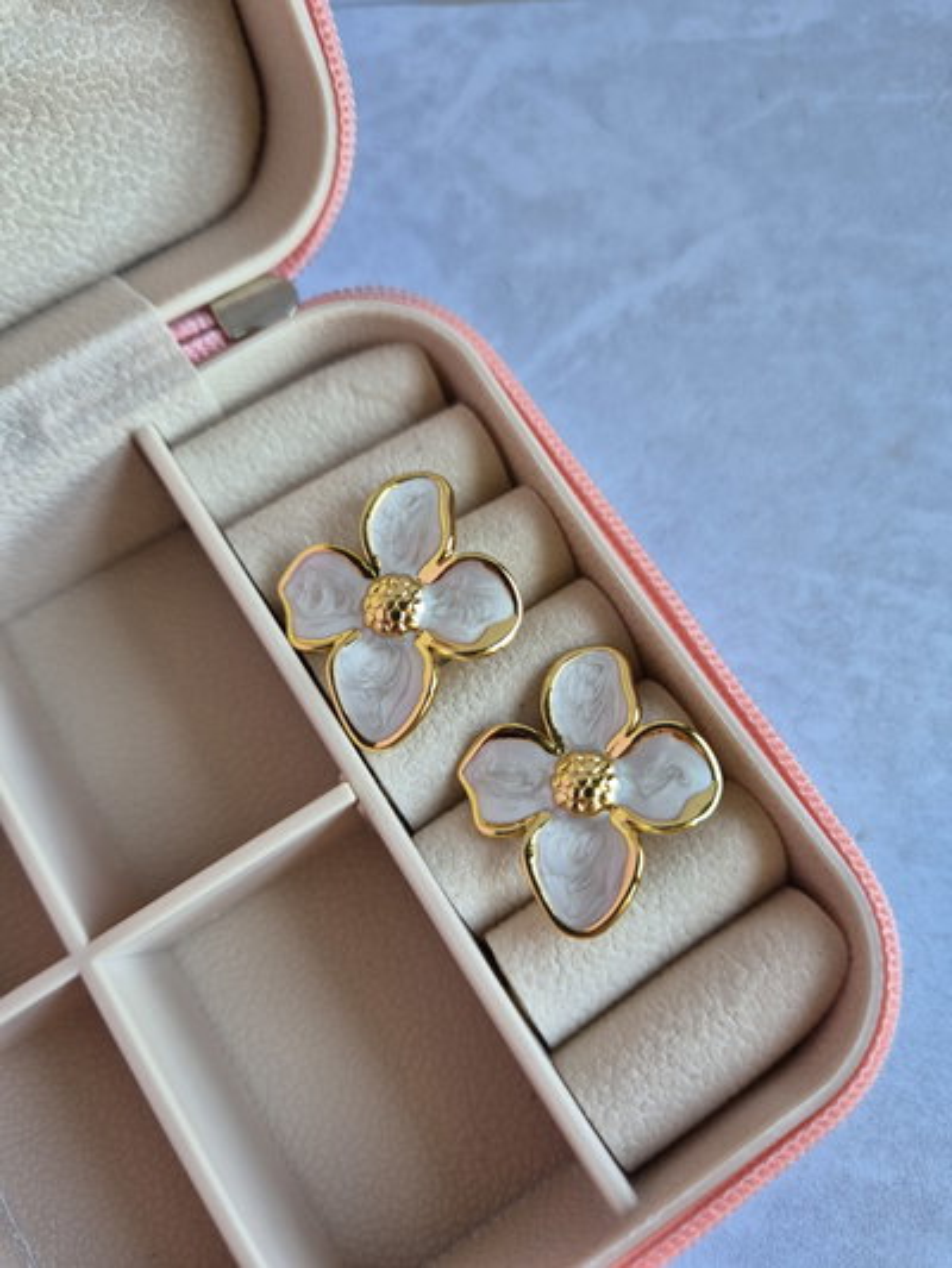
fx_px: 843
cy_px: 634
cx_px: 476
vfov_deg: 73.9
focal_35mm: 23
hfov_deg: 58.9
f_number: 1.8
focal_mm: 5.4
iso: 100
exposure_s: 1/100
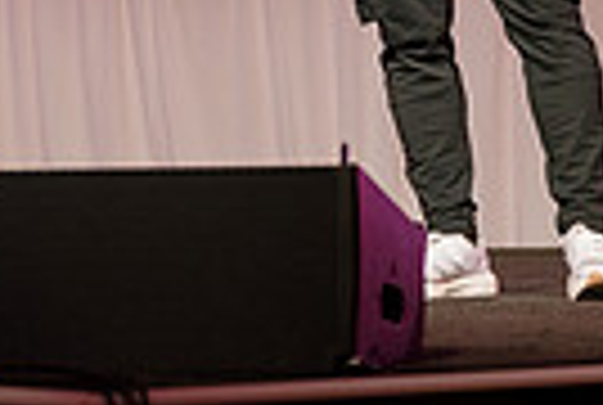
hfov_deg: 9.4
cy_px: -358
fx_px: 3626
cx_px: 698
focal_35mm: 216
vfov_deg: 6.2
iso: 400
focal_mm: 50
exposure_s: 1/200
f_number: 2.8
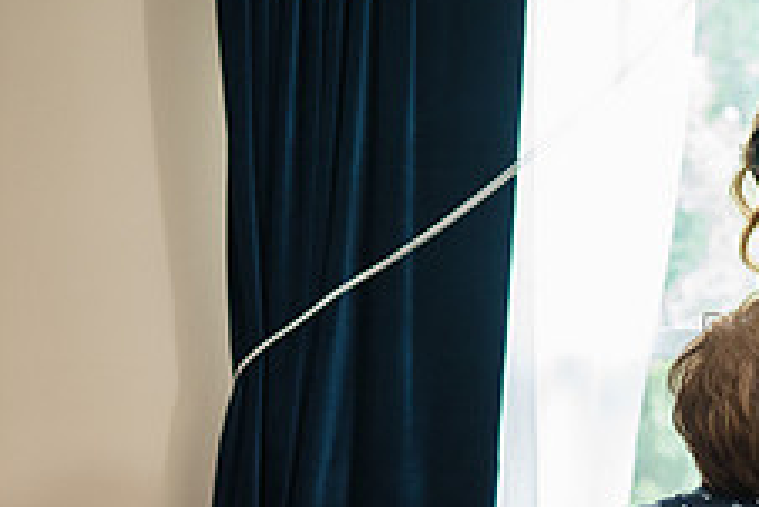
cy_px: 720
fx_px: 2236
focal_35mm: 106
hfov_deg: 19.2
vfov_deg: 12.4
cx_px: 301
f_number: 2
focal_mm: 35
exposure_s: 1/250
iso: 800
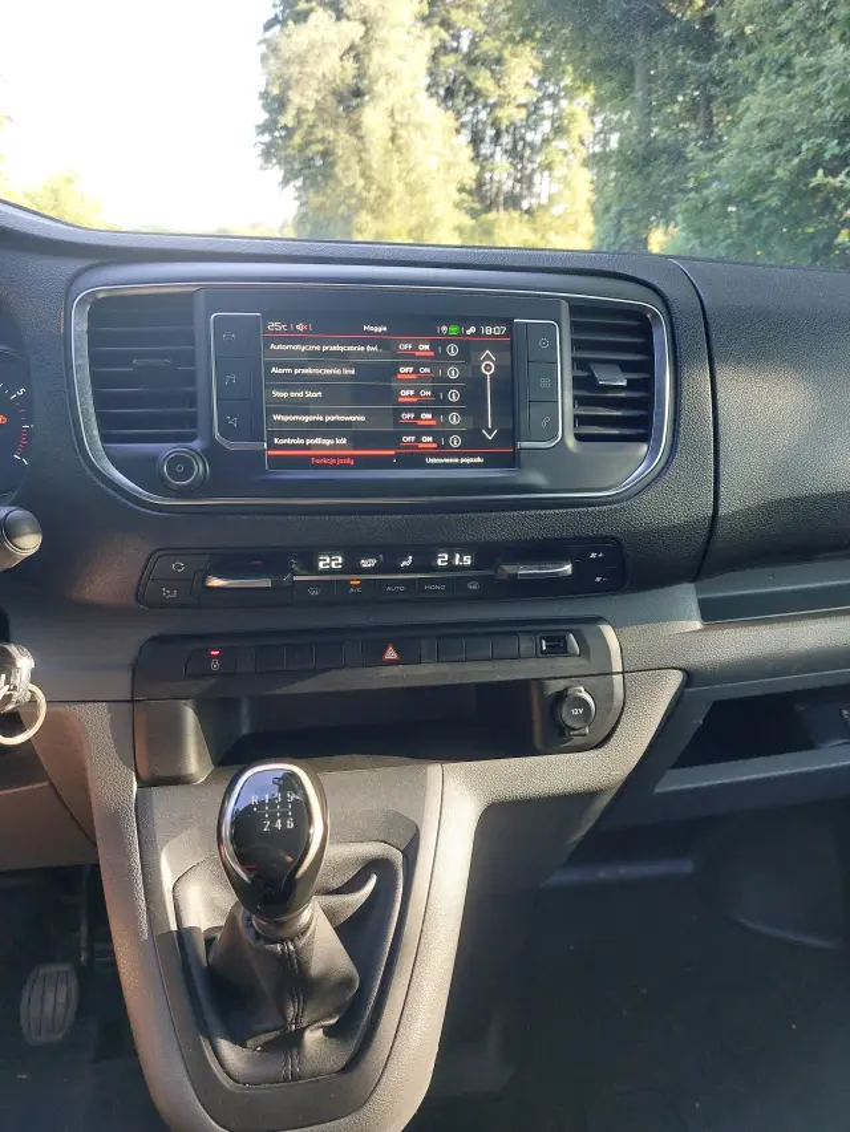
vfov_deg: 69.4
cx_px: 425
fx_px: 818
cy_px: 566
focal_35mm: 25
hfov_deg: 54.9
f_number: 1.8
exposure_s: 1/50
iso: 125
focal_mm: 5.23
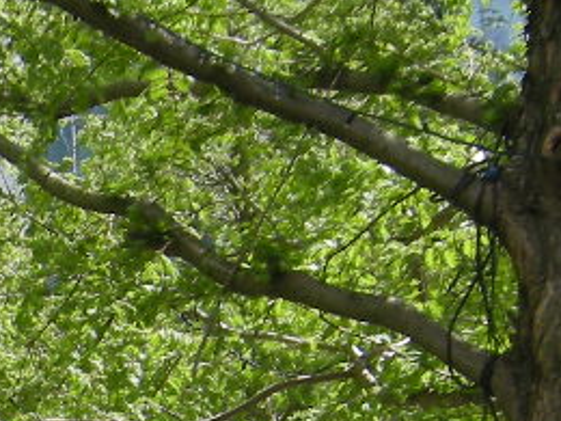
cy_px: 758
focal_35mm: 215
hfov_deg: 8.7
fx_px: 3484
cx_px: -526
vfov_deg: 6.7
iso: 64
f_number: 3.8
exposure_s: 1/183
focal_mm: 7.5
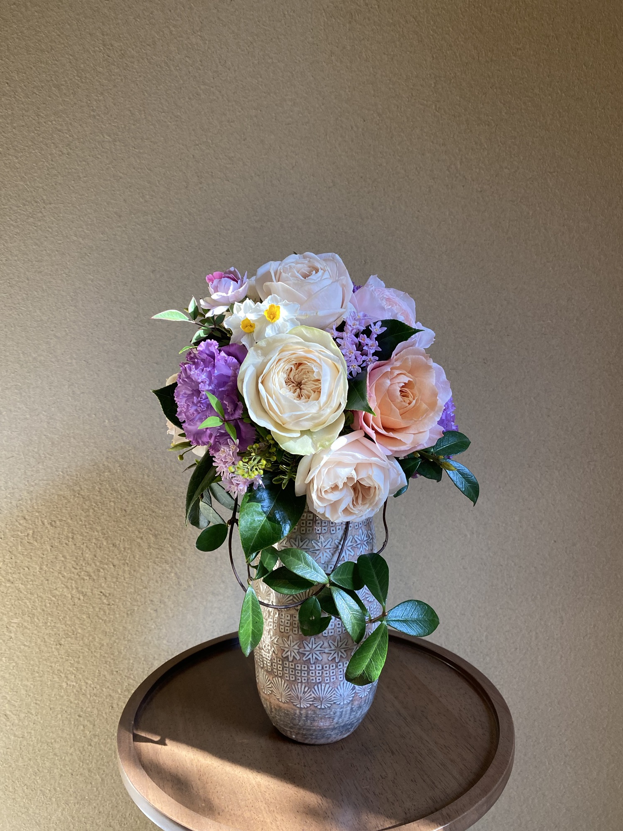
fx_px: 624
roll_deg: -0.3
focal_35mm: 26
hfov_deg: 53.1
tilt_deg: -5.8
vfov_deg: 67.3
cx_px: 312
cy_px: 416
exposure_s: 1/117
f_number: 1.8
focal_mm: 4.25
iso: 125
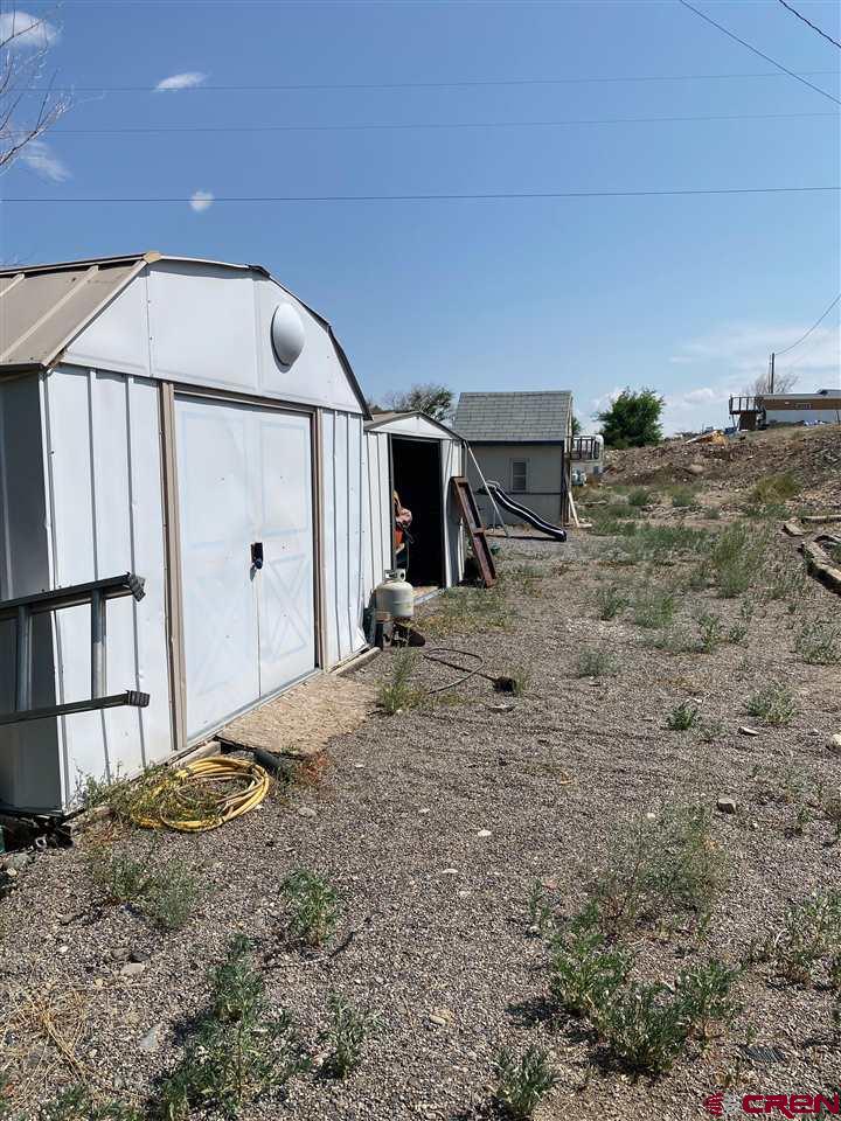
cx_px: 420
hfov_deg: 53.1
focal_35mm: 26
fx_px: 842
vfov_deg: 67.3
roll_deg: -1.0
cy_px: 560
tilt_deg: -4.0
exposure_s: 1/5236
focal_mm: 4.25
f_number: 1.8
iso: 32
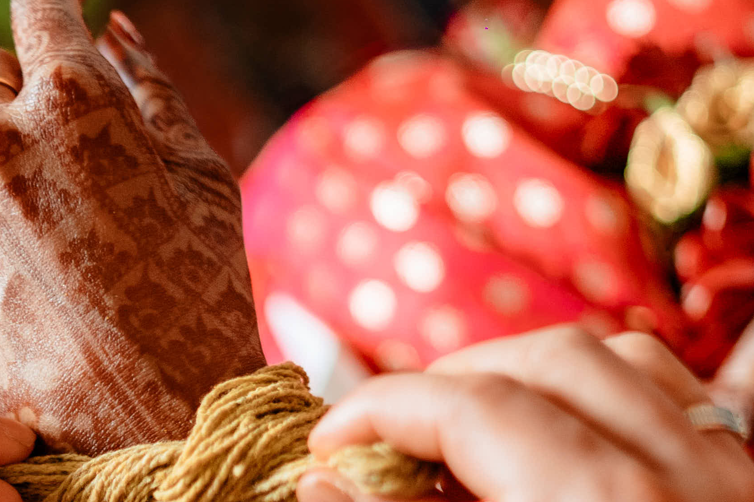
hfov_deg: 16.4
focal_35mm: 125
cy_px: 606
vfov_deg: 10.8
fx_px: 2618
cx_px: 271
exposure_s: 1/400
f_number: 1.4
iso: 200
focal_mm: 35
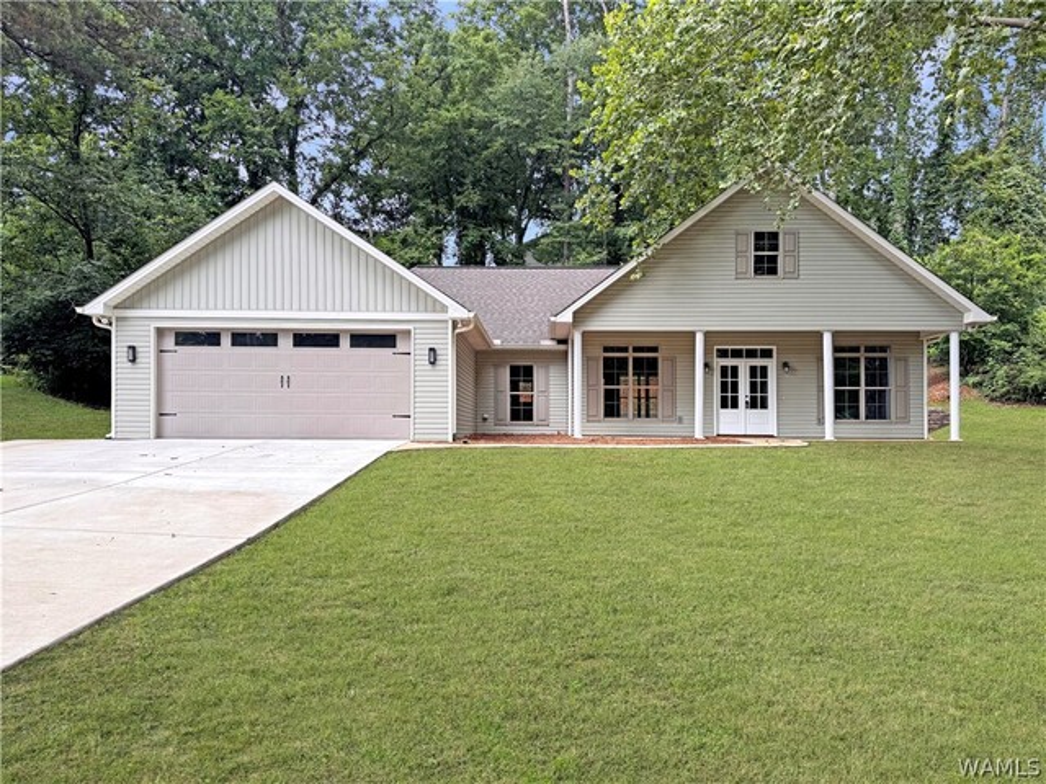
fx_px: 725
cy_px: 392
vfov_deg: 56.8
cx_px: 523
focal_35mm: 24
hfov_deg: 71.6
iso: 64
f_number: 1.78
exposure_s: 1/182
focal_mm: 6.76
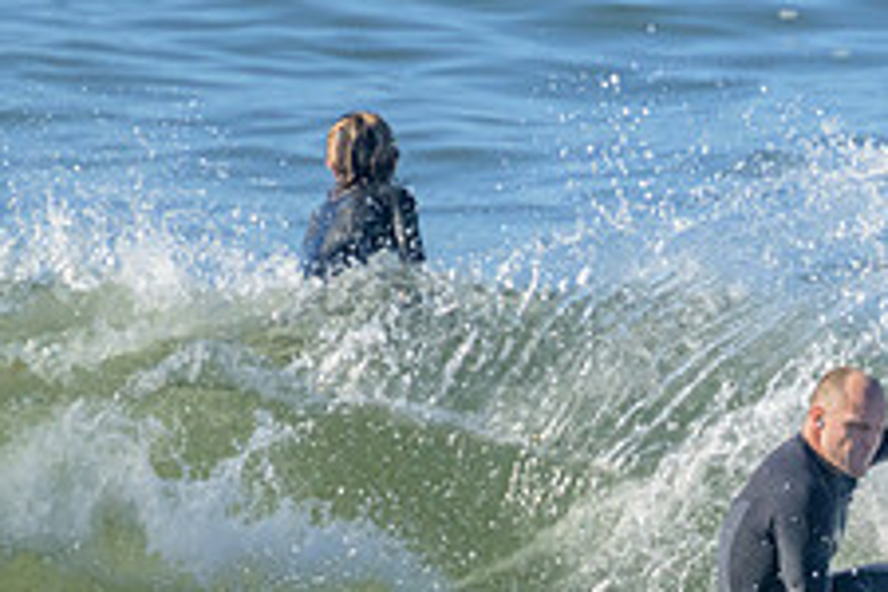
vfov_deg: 0.5
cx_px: 1124
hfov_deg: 0.8
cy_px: 572
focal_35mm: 2556
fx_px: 63043
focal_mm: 800
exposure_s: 1/2000
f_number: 11
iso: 1600
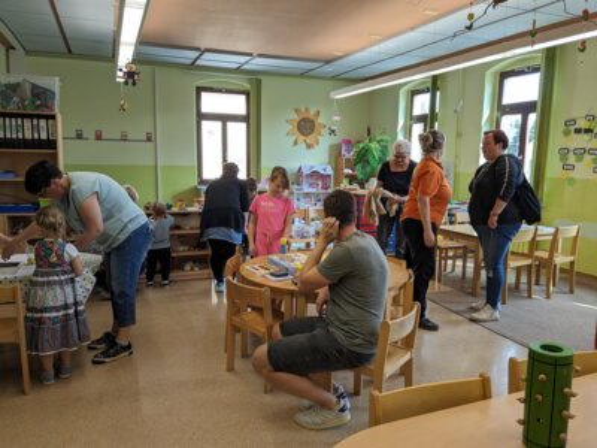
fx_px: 466
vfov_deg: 51.4
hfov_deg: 65.3
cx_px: 298
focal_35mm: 27
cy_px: 224
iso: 58
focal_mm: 4.38
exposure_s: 1/99.9
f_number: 1.73
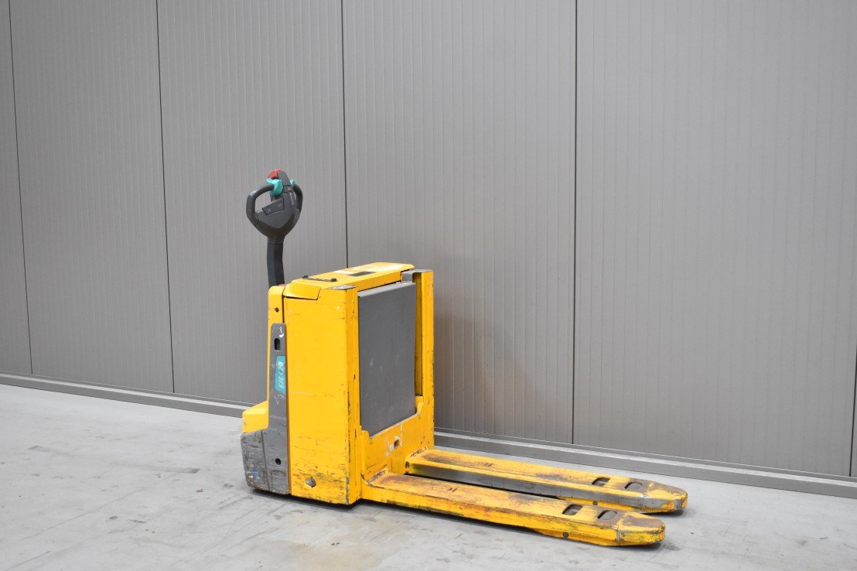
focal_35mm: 39
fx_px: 928
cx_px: 425
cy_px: 306
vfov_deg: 34.2
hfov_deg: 49.6
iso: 1600
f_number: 4.5
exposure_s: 1/50
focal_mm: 24
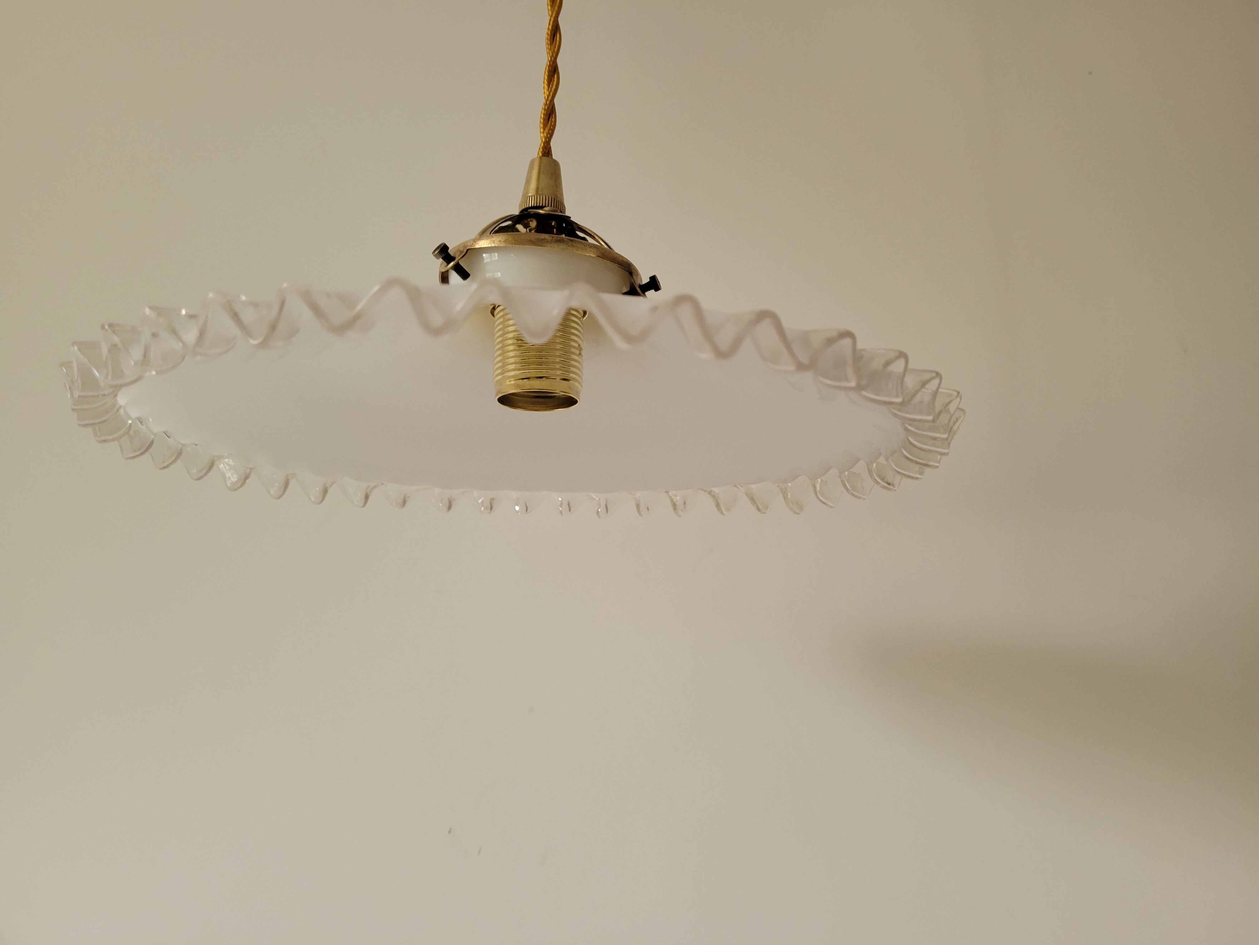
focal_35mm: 26
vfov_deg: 53.1
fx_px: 946
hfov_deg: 67.3
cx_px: 630
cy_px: 472
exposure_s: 1/50
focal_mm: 5.4
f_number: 1.8
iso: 160
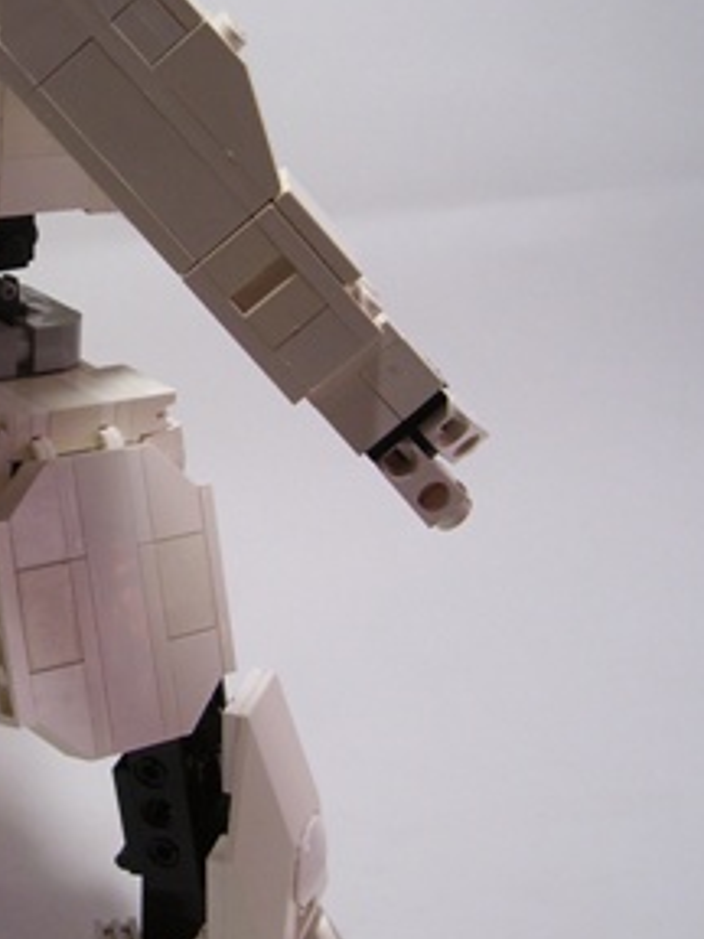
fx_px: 1708
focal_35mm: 63
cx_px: 85
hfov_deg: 22.8
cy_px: 308
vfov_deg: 30.5
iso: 80
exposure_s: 1/30
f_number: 2.7
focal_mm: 5.6
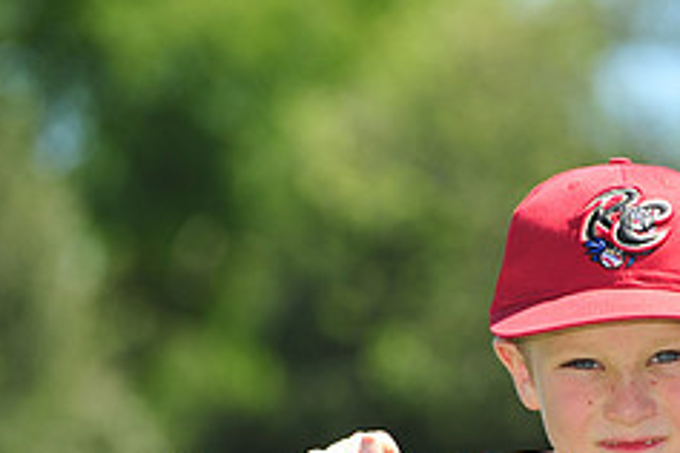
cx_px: 720
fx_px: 8084
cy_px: 545
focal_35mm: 428
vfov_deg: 3.2
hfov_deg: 4.8
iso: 200
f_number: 4.5
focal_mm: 175
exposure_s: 1/640
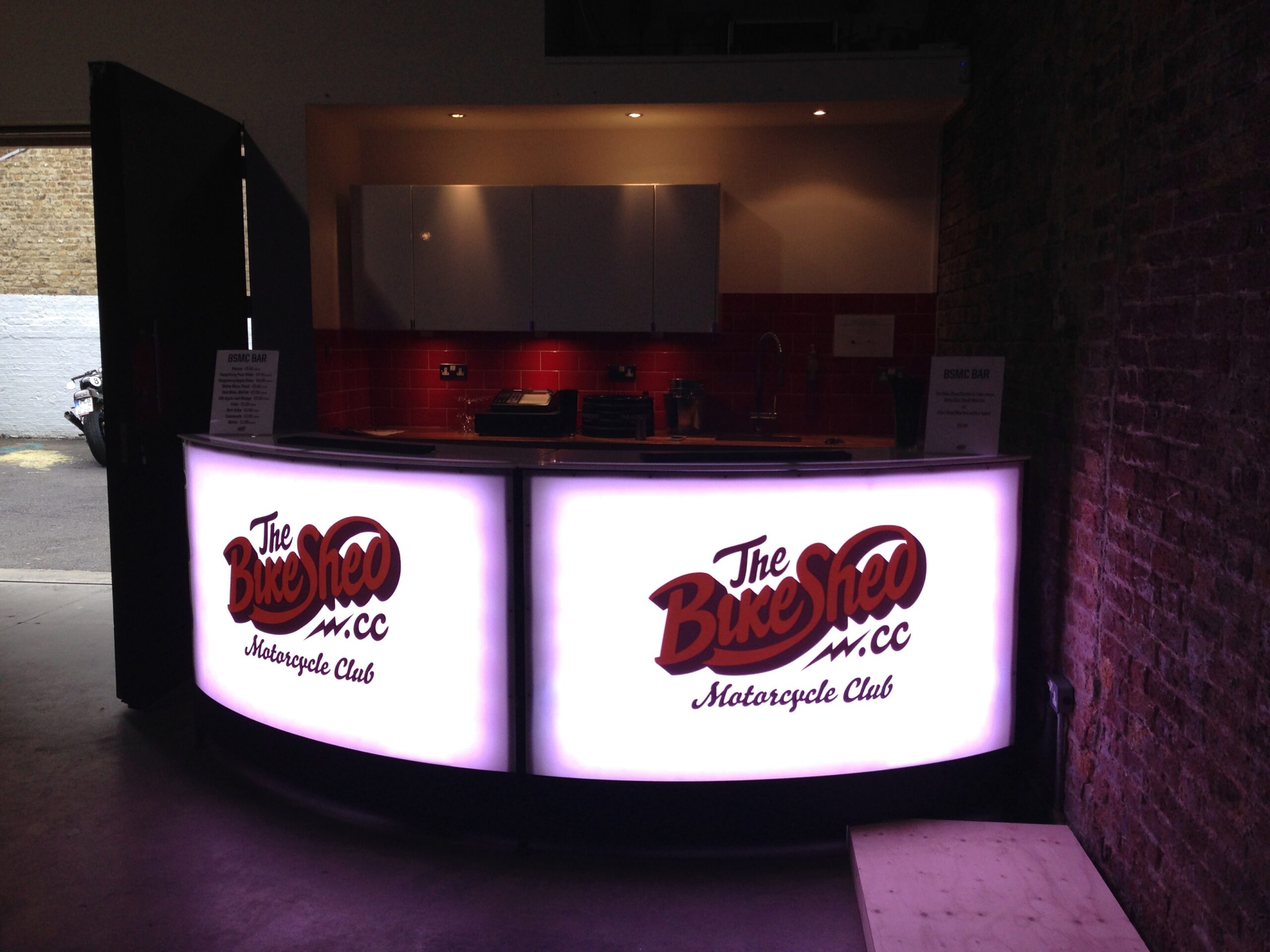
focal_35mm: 33
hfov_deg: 55.4
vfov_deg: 42.9
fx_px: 1211
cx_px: 635
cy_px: 476
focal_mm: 4.12
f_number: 2.4
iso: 64
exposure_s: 1/120
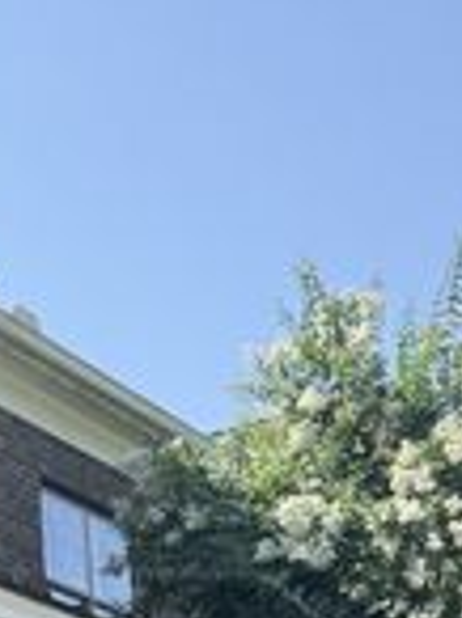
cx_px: -216
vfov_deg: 16.9
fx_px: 1963
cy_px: 789
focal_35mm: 110
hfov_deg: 12.8
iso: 100
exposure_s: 1/1949
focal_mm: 6.76
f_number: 1.78
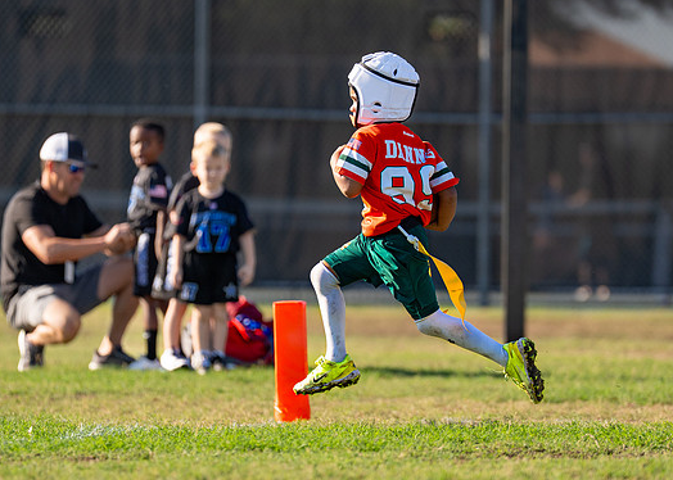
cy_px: 254
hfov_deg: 4.7
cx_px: 347
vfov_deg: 3.4
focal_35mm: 429
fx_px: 8198
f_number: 2.8
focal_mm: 200
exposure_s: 1/2500
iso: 160
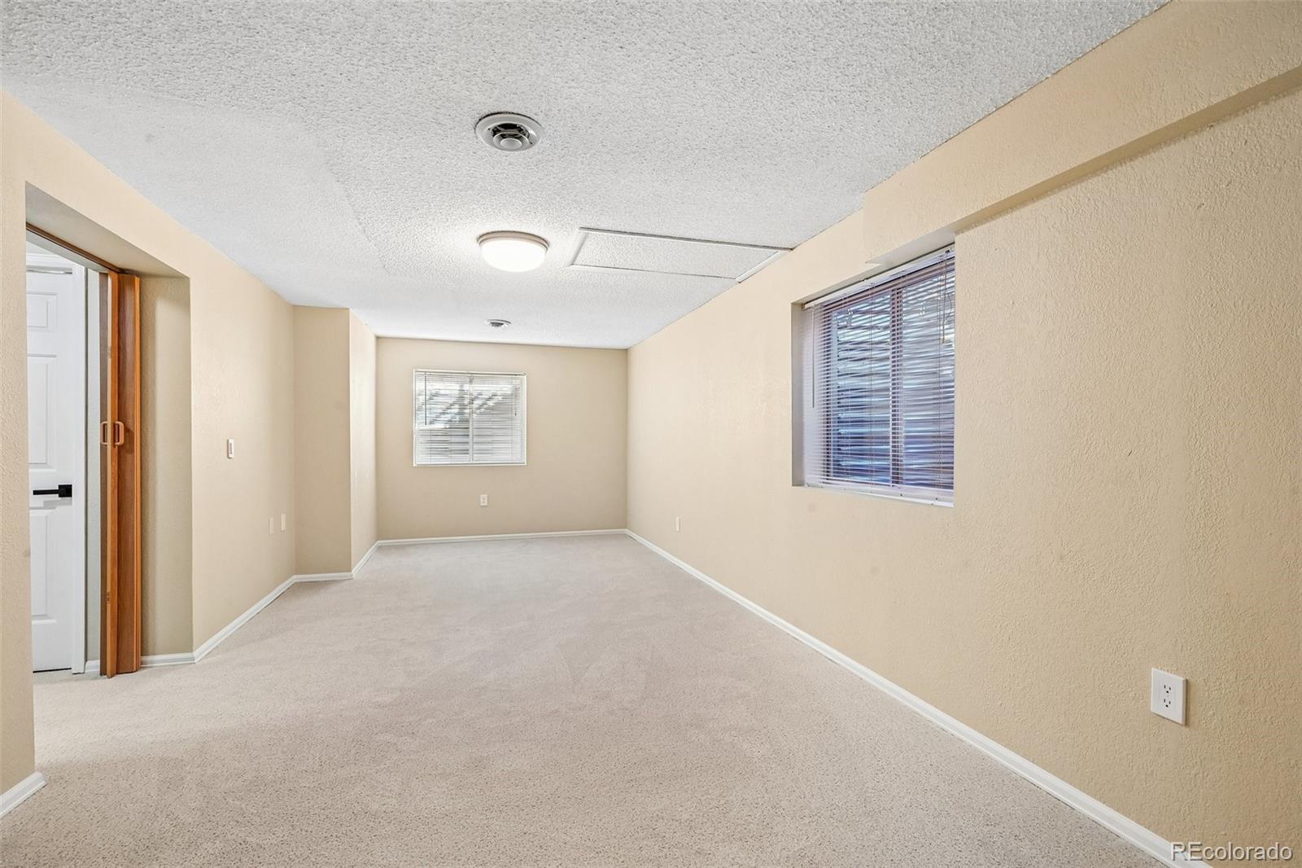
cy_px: 434
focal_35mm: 16
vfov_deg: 73.7
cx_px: 651
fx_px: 579
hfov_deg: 96.7
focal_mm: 16
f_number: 10
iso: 400
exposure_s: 1/15
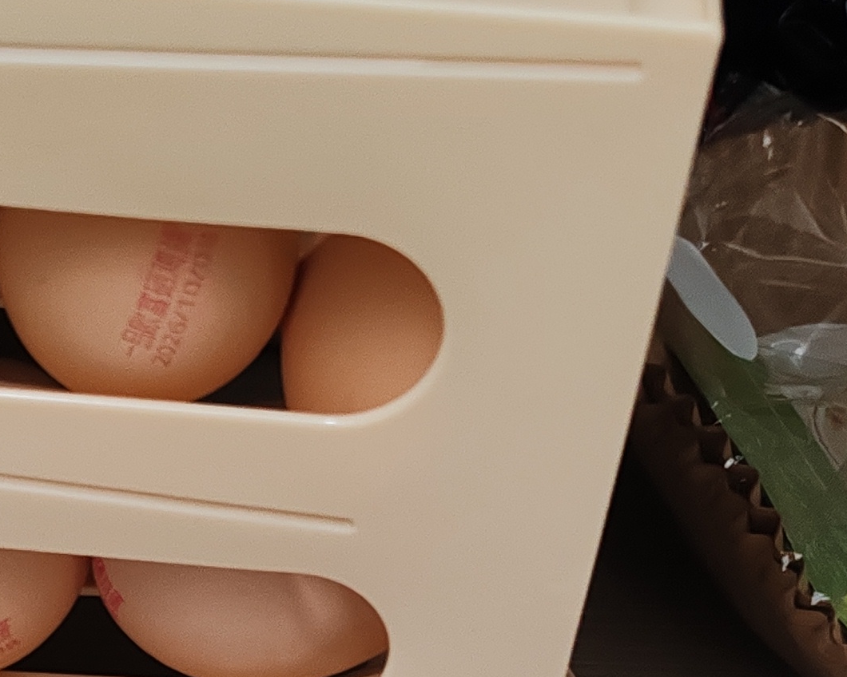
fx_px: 2532
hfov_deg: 18.5
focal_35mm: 101
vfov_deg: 14.2
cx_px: 18
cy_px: 1043
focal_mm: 6.12
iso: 1600
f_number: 1.9
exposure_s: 1/50
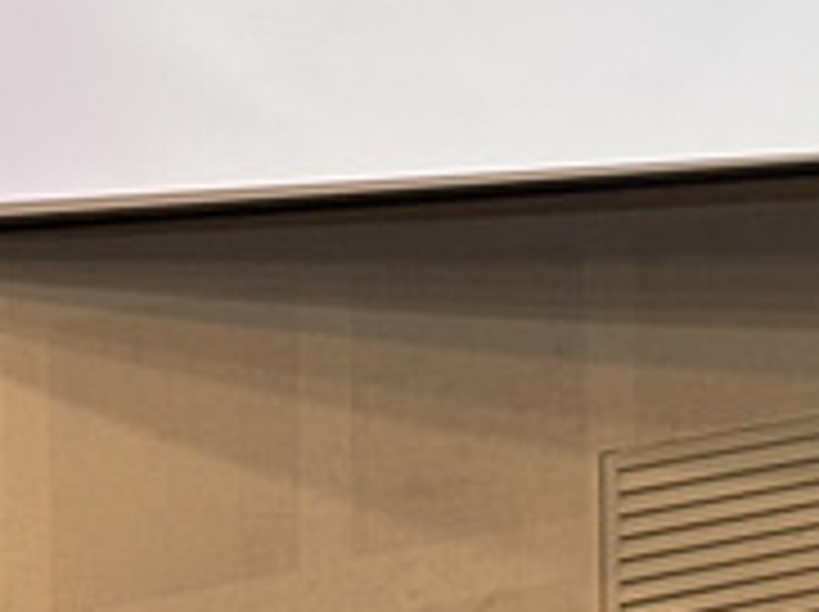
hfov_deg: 6.7
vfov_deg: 5.1
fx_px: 6852
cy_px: -441
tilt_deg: -4.9
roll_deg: -0.4
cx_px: 1546
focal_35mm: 290
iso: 50
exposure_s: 1/60
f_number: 1.6
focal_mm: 5.96
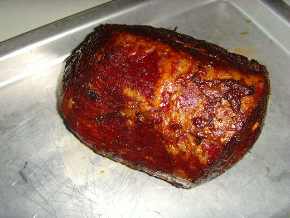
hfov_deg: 47.9
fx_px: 327
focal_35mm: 39
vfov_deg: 36.8
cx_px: 145
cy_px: 109
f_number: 3.5
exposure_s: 1/45
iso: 200
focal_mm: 6.6
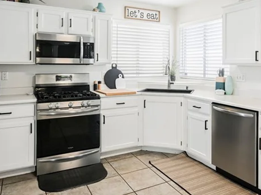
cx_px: 148
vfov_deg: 46.0
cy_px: 64
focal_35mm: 30
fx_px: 226
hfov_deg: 59.8
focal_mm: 14
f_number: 8
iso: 400
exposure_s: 1/60
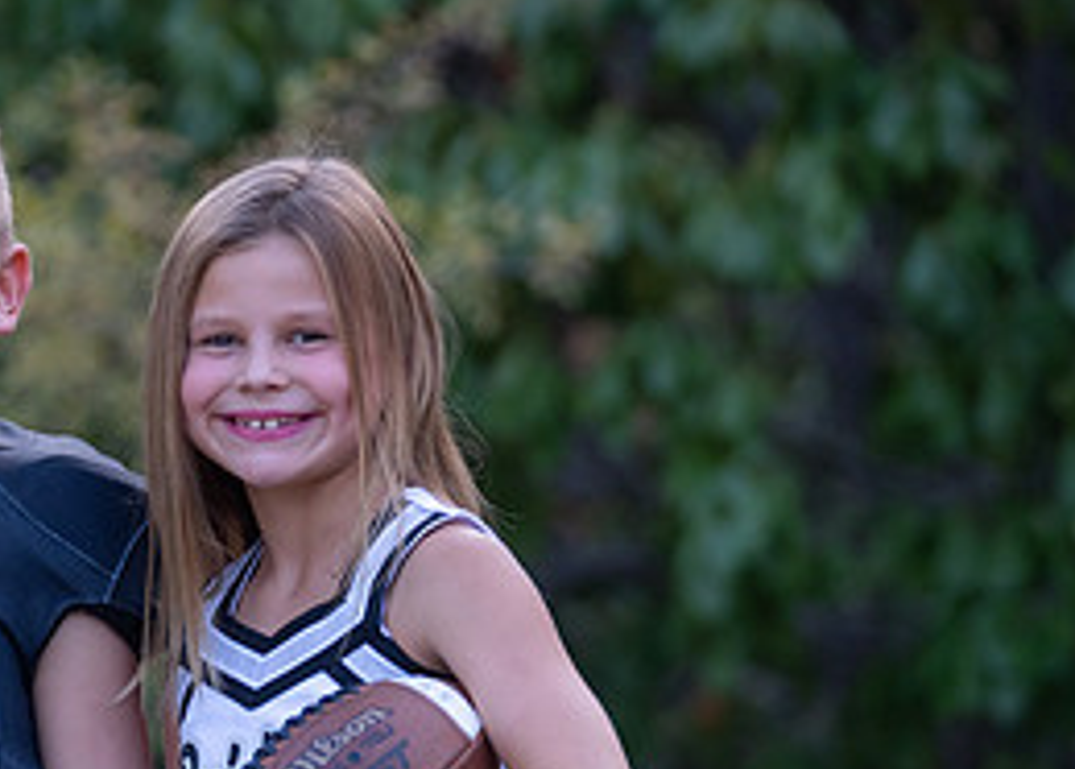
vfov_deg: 4.1
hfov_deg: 5.7
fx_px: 10844
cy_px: 579
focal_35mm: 355
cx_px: 36
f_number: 2.8
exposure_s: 1/320
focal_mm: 131
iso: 640
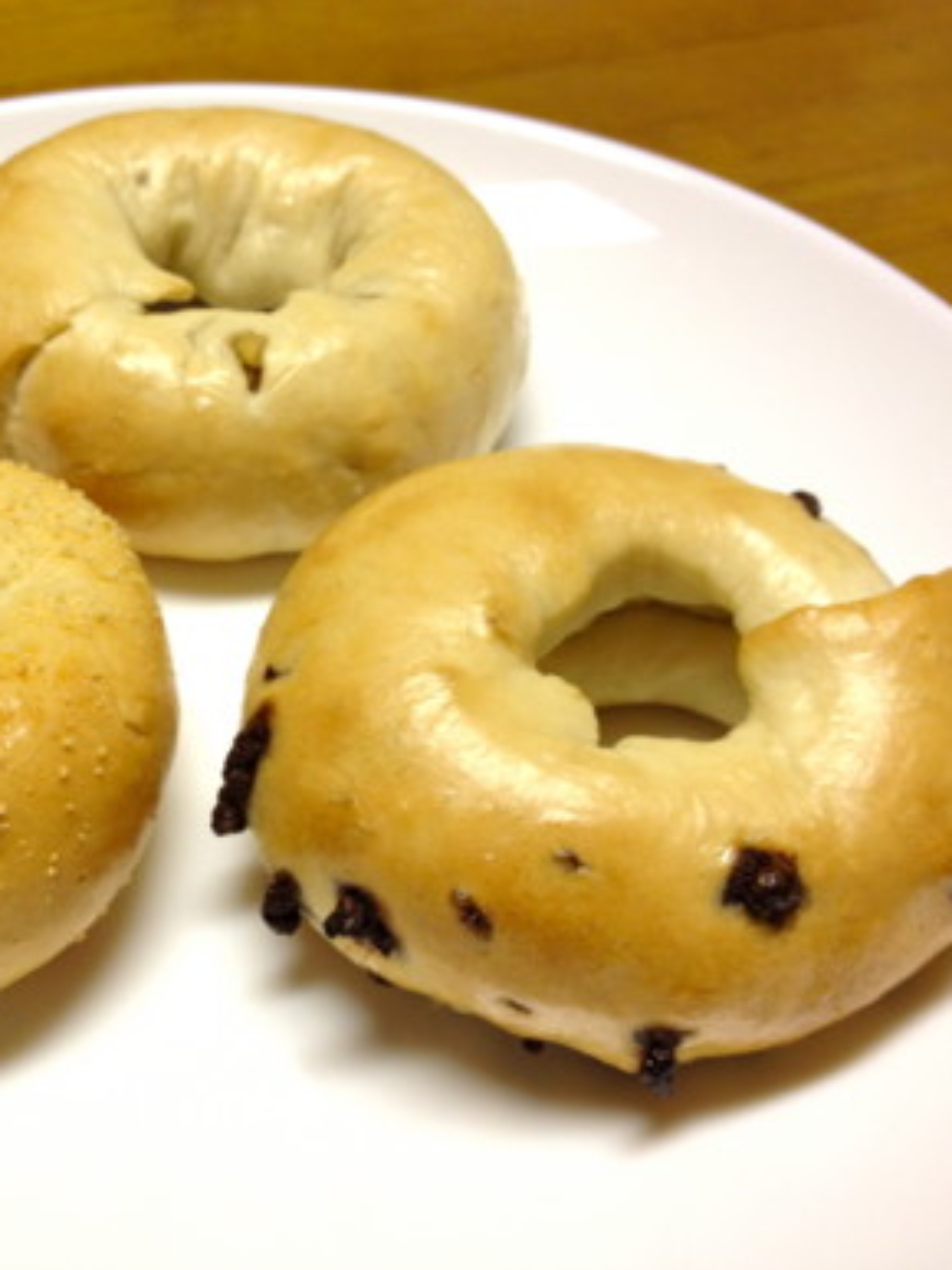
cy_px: 637
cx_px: 236
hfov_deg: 30.3
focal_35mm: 47
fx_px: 1724
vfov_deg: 40.4
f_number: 2.4
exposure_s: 1/20
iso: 80
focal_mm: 4.28
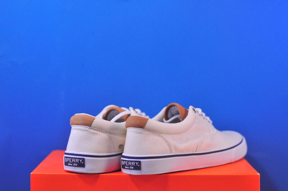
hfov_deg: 27.0
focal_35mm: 75
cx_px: 144
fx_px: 599
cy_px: 96
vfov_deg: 18.1
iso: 250
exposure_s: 1/320
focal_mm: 50
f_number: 2.5
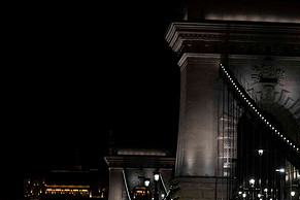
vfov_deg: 9.3
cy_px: 150
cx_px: 232
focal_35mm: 147
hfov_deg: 13.9
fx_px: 1225
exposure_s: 1/160
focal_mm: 70
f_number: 3.5
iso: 1400
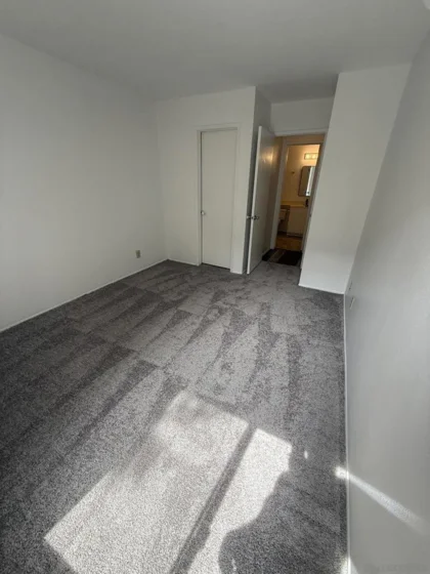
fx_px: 232
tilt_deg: -26.5
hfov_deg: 85.7
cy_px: 287
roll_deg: +1.9
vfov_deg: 102.1
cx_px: 215
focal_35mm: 14
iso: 64
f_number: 2.2
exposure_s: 1/99
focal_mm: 2.22
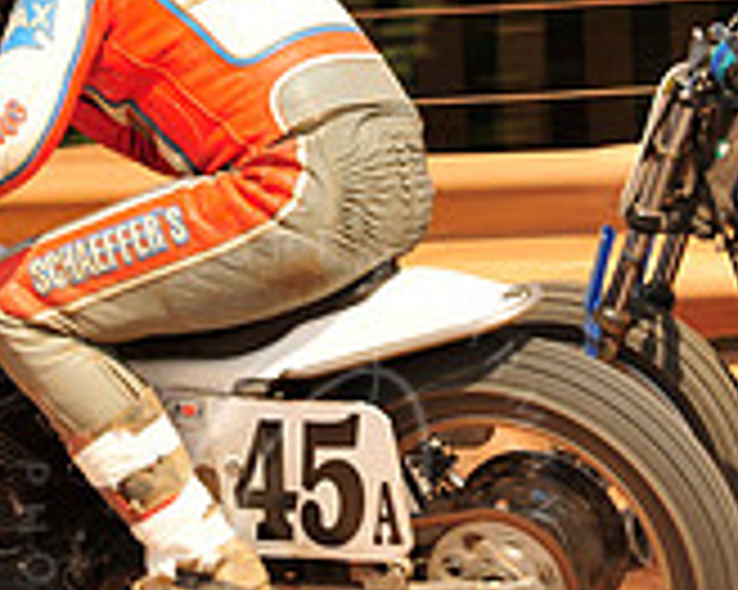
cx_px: 284
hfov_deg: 2.9
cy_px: 86
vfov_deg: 2.3
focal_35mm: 663
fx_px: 14473
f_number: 9
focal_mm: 200
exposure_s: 1/400
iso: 200
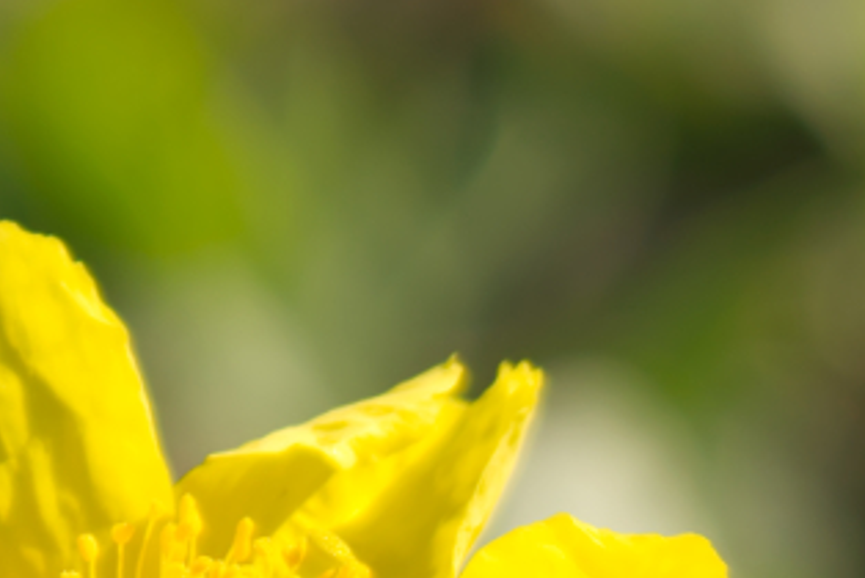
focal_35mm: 315
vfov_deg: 4.3
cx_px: 264
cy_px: 1002
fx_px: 7573
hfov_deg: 6.5
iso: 100
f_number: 5.6
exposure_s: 1/320
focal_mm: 55
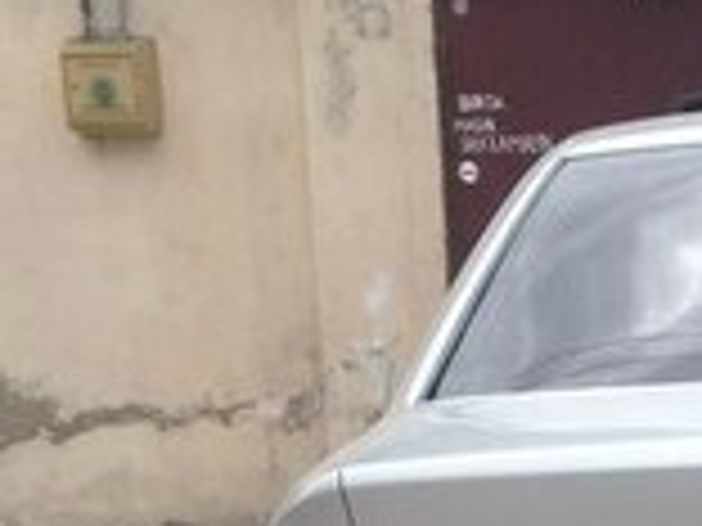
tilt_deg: -12.4
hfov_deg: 13.4
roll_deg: -2.4
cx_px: 981
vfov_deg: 10.2
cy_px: 802
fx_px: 2839
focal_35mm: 140
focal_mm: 4.12
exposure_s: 1/176
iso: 50
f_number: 2.4
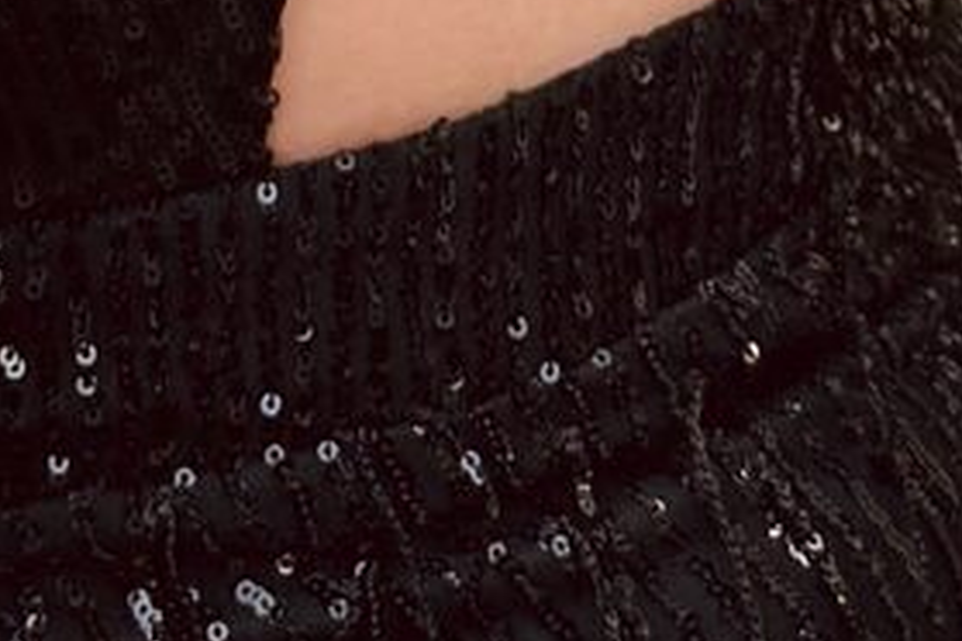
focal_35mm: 179
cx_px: 531
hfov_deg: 11.5
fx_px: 4783
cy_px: -2068
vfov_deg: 6.1
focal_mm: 6.76
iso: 200
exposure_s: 1/121
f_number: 1.78
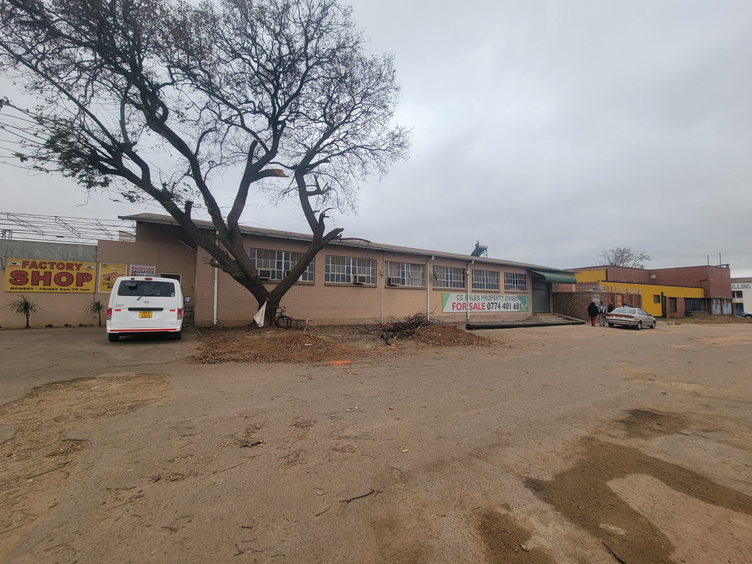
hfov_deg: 106.2
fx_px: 282
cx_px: 376
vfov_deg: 89.9
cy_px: 282
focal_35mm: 13
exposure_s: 1/950
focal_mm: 2.2
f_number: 2.2
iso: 50
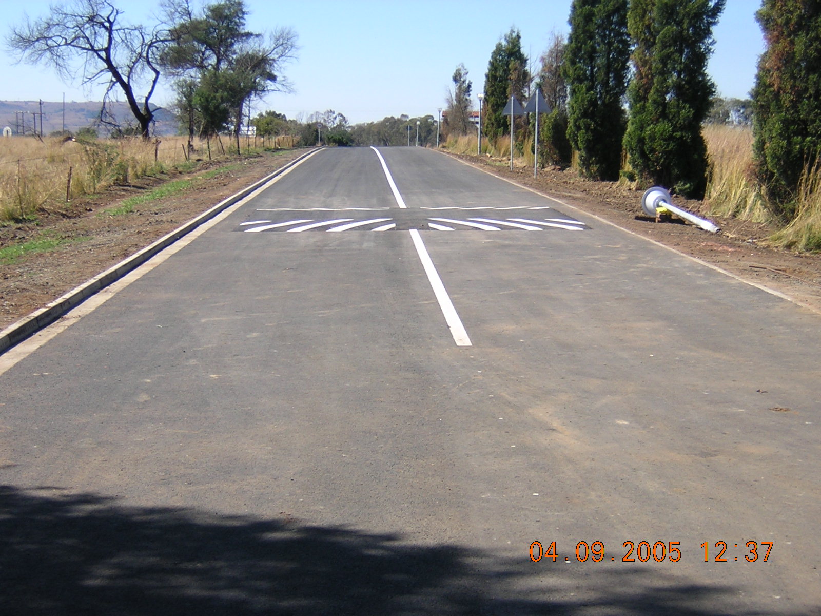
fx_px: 1565
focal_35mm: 66
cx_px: 410
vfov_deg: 22.3
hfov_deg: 29.4
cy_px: 308
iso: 100
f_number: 3.5
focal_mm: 8.6
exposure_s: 1/464
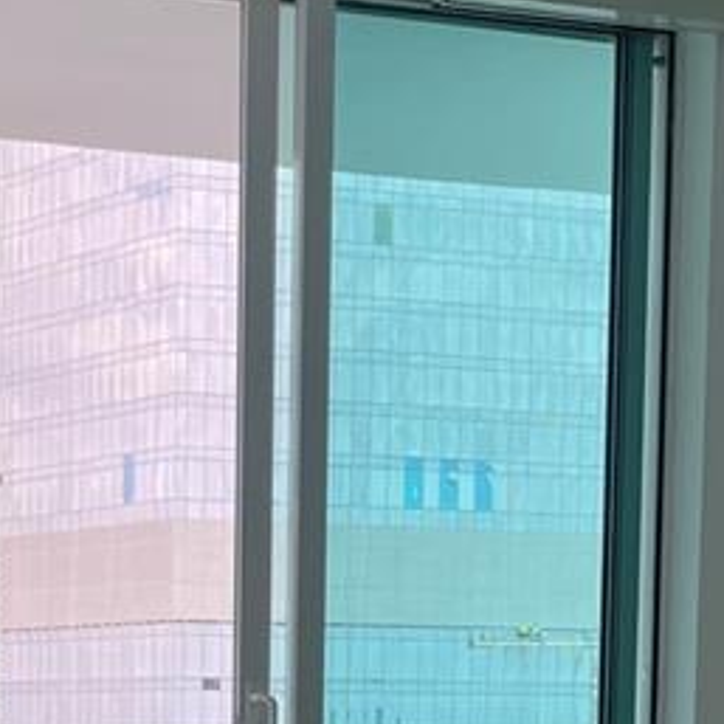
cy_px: 961
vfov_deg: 16.0
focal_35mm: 103
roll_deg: -1.0
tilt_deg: -4.4
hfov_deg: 16.7
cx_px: 130
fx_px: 2437
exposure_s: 1/530
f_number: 1.6
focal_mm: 5.1
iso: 32
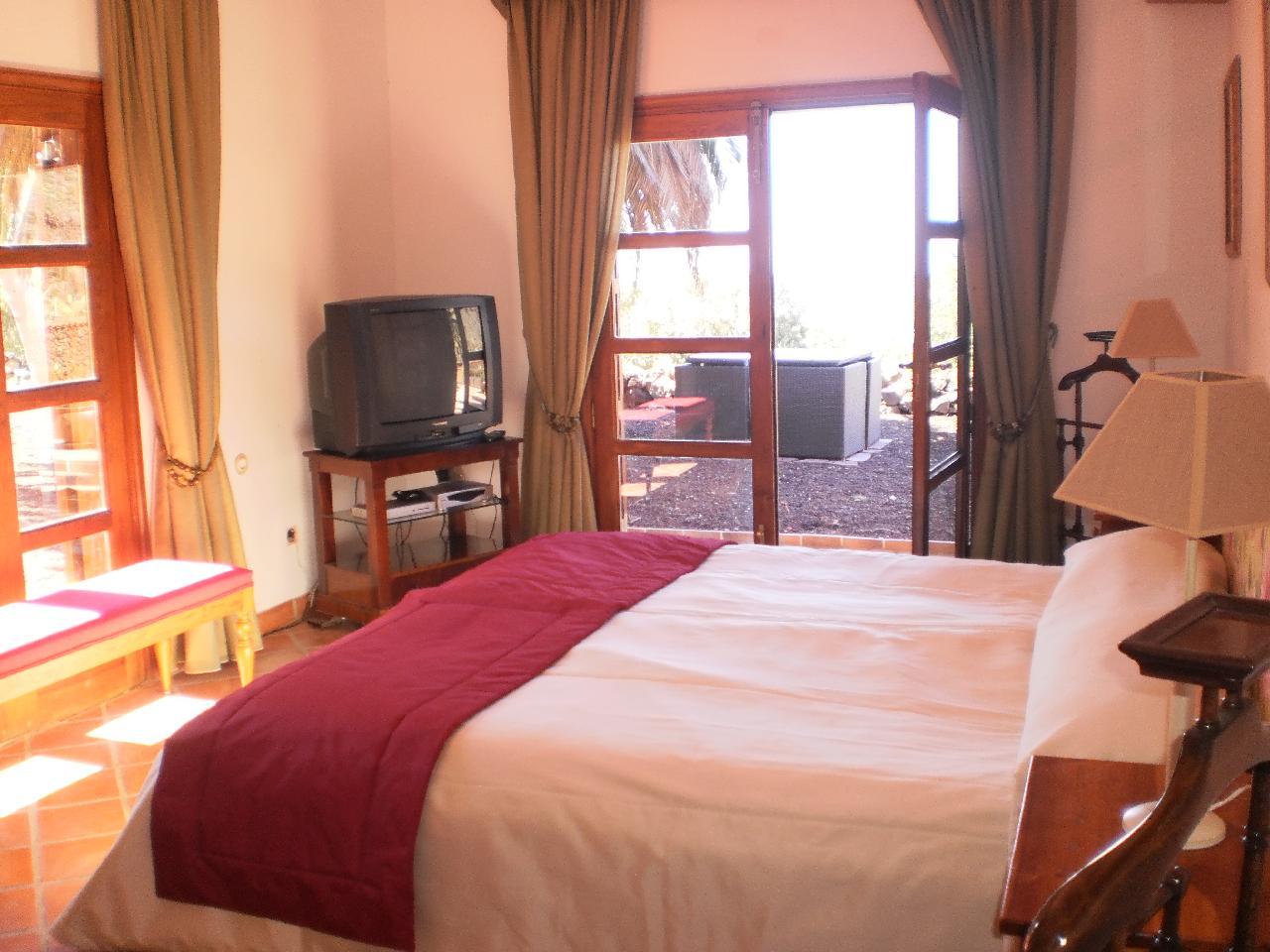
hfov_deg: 51.4
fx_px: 1321
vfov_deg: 39.7
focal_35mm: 36
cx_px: 635
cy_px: 476
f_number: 3.1
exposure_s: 1/50
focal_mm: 6.3
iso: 100
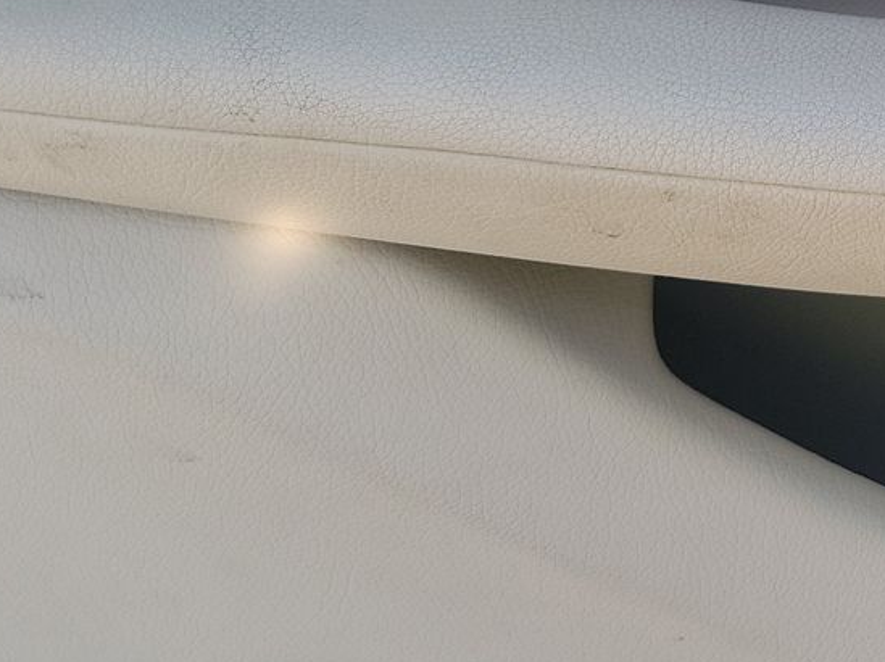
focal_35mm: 70
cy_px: -271
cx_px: 1138
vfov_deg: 18.9
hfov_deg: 24.4
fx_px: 1788
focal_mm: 6.7
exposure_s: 1/180
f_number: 1.8
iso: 50
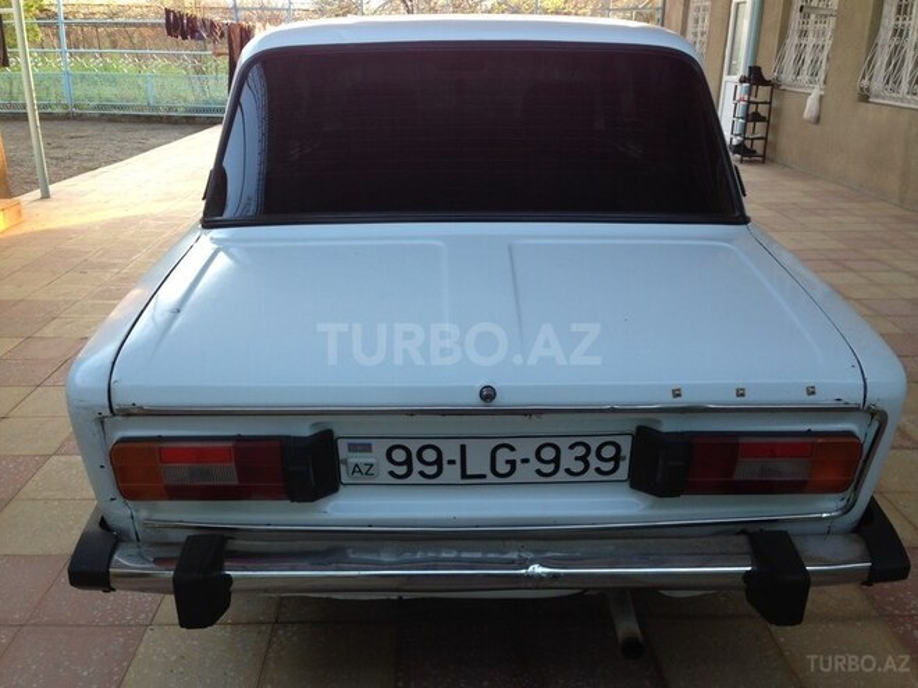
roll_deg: -1.2
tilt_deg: -19.9
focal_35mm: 33
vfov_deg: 42.9
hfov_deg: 55.4
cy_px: 344
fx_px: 875
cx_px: 459
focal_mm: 4.12
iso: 50
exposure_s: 1/40
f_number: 2.4
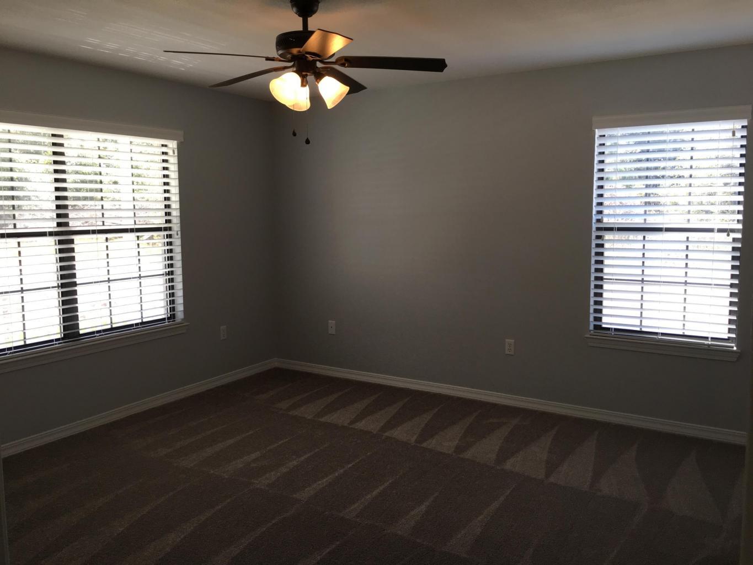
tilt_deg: -4.8
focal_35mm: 29
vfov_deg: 48.2
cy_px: 282
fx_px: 631
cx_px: 376
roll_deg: +0.1
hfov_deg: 61.7
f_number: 2.2
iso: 40
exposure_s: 1/120
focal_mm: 4.15
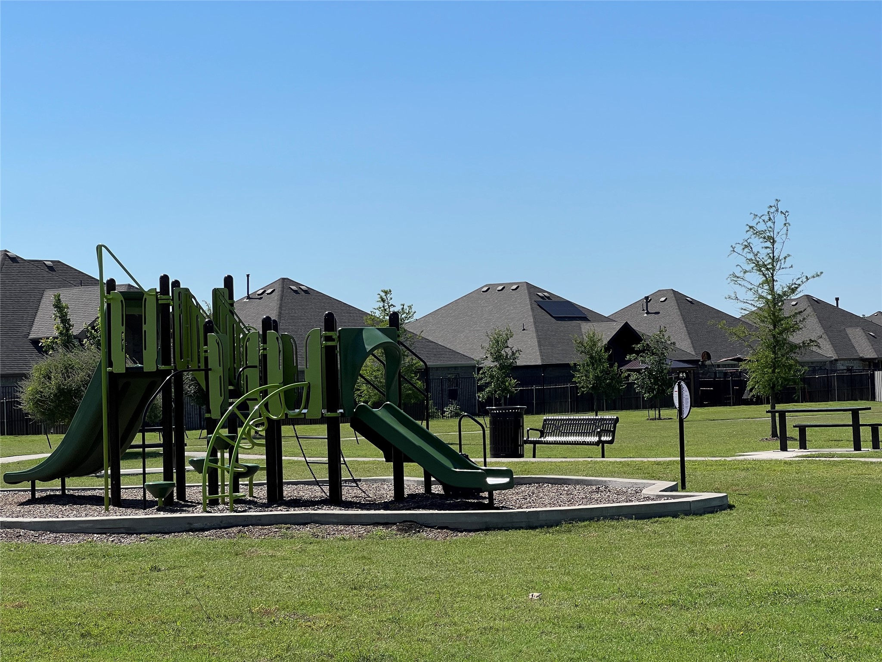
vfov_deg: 19.1
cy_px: 331
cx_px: 441
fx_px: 1962
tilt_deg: +1.2
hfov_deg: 25.3
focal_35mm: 77
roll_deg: +1.8
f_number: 2.8
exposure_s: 1/1263
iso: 32
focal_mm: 9
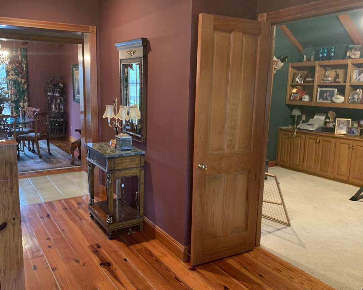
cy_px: 151
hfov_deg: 58.6
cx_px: 162
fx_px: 322
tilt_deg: -8.2
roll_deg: -1.0
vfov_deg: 48.5
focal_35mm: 30
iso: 500
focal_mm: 4.25
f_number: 1.8
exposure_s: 1/30
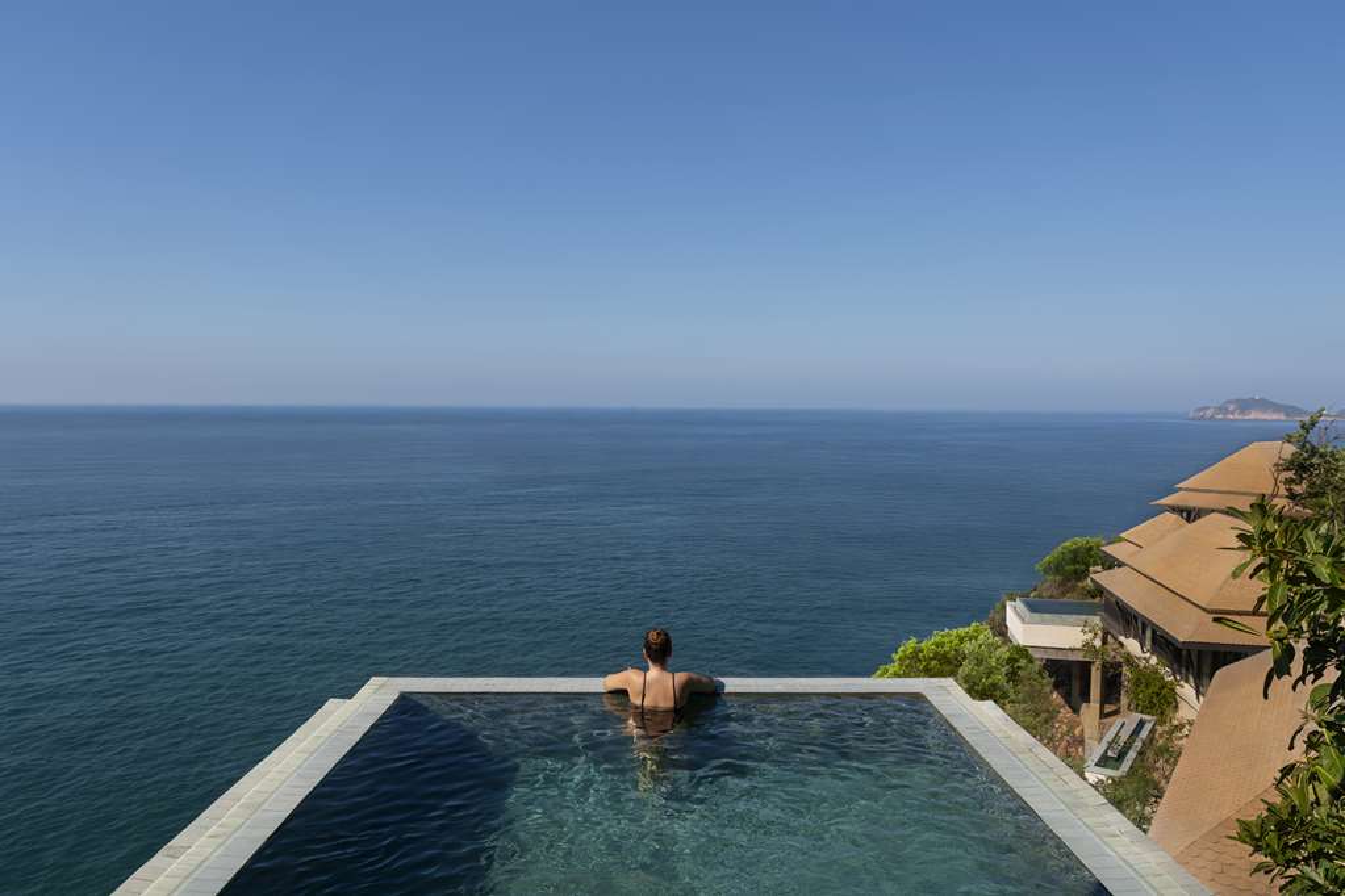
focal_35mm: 24
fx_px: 897
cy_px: 448
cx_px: 672
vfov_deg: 53.1
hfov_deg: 73.7
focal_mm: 24
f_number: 4
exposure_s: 1/800
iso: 50
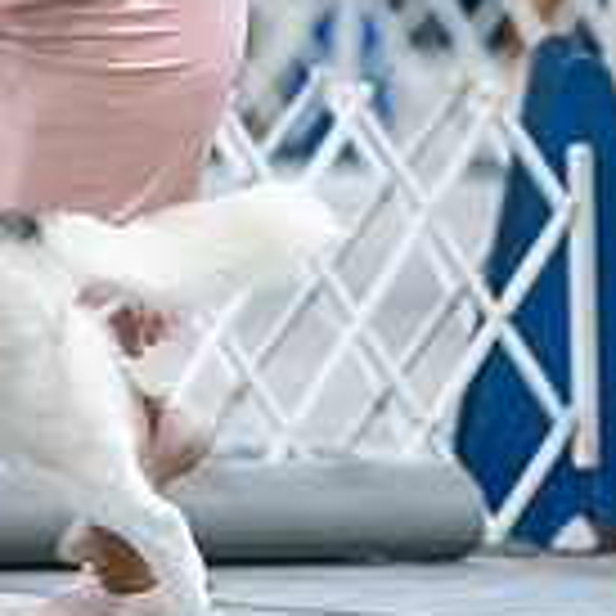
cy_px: 101
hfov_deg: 2.4
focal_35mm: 720
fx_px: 14496
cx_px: -315
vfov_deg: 2.4
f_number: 3.2
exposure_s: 1/250
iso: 6400
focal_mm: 200
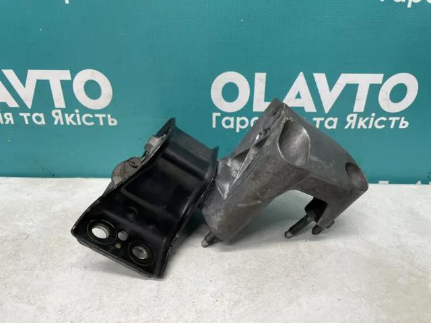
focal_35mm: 26
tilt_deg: -25.8
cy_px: 162
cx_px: 216
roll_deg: +0.5
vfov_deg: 53.1
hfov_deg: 67.3
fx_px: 324
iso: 125
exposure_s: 1/100
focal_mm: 4.2
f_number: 1.6
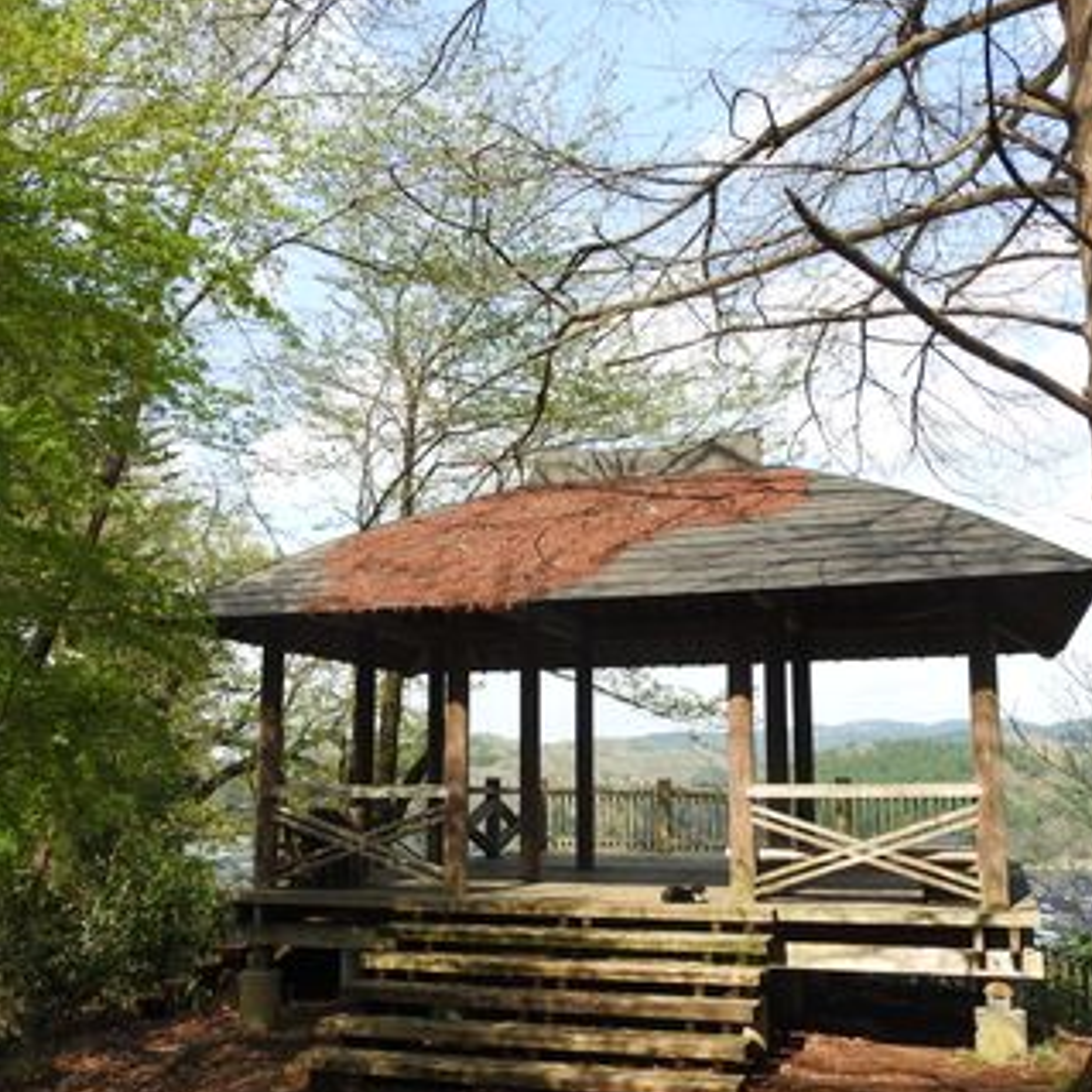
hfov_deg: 48.5
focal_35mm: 34
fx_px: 1213
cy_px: 613
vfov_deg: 48.3
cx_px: 544
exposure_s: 1/640
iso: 100
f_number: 3.3
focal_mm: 4.3
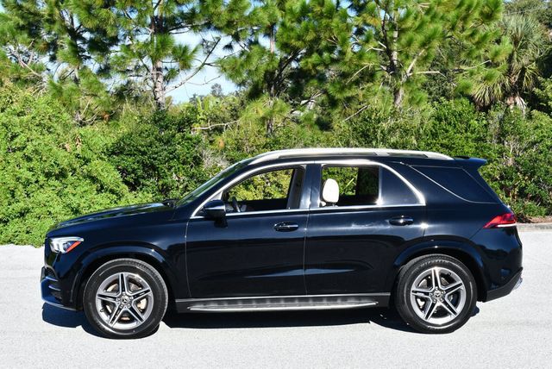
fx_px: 921
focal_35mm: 60
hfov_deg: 33.4
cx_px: 276
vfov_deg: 22.7
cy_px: 184
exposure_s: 1/250
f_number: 8
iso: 200
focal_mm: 30
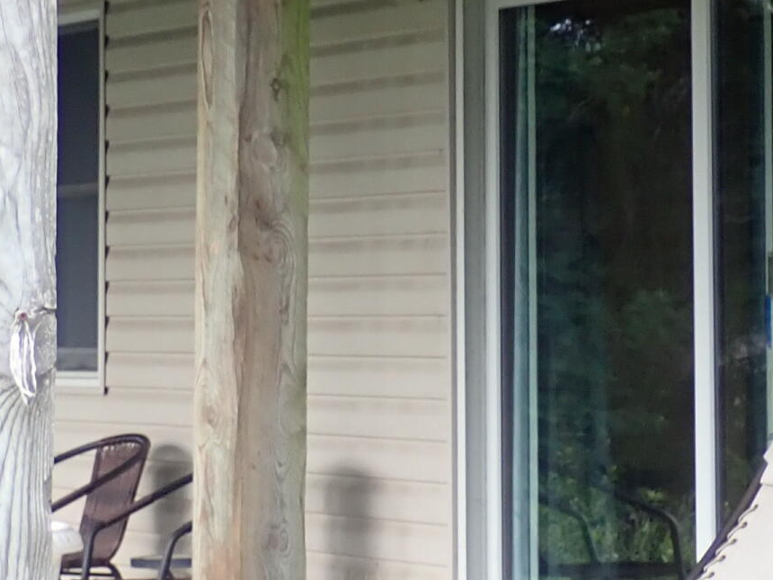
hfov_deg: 11.5
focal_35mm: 171
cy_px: 253
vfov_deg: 8.7
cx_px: 148
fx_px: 3819
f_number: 3.2
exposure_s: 1/100
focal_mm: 8.99
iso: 125
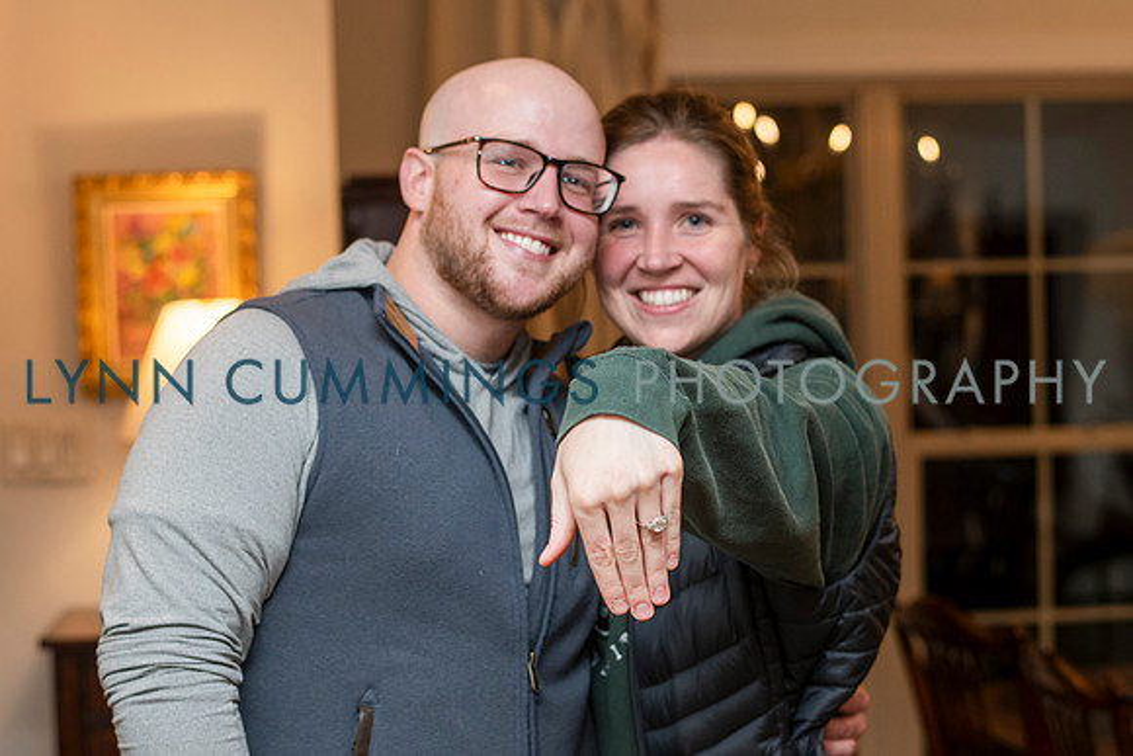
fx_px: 2473
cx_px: 486
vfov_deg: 17.3
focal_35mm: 79
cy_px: 503
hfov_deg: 25.8
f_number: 3.5
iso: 400
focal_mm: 58
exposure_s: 1/160
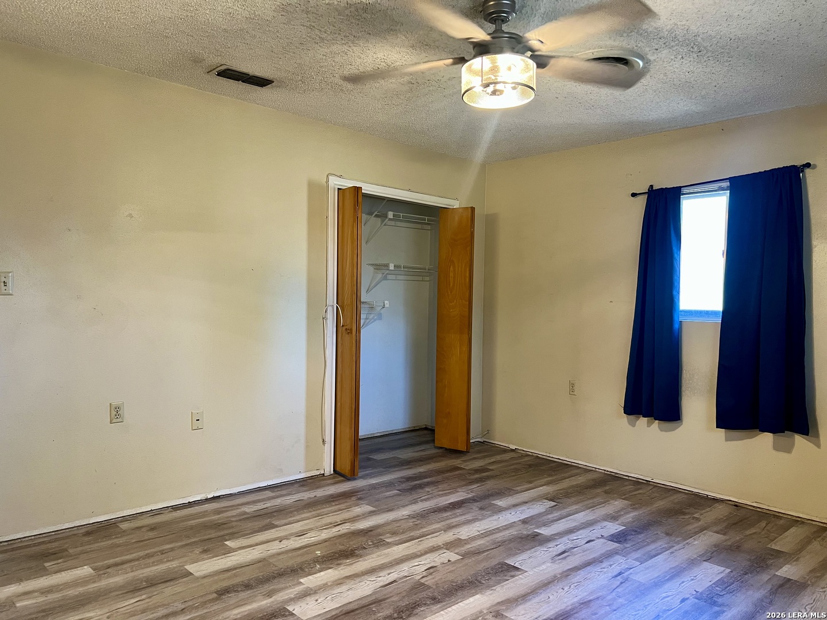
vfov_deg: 53.1
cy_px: 310
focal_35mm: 26
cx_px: 414
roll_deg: -1.6
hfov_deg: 67.3
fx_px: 621
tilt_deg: -2.8
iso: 250
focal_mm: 5.7
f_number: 1.5
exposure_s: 1/60
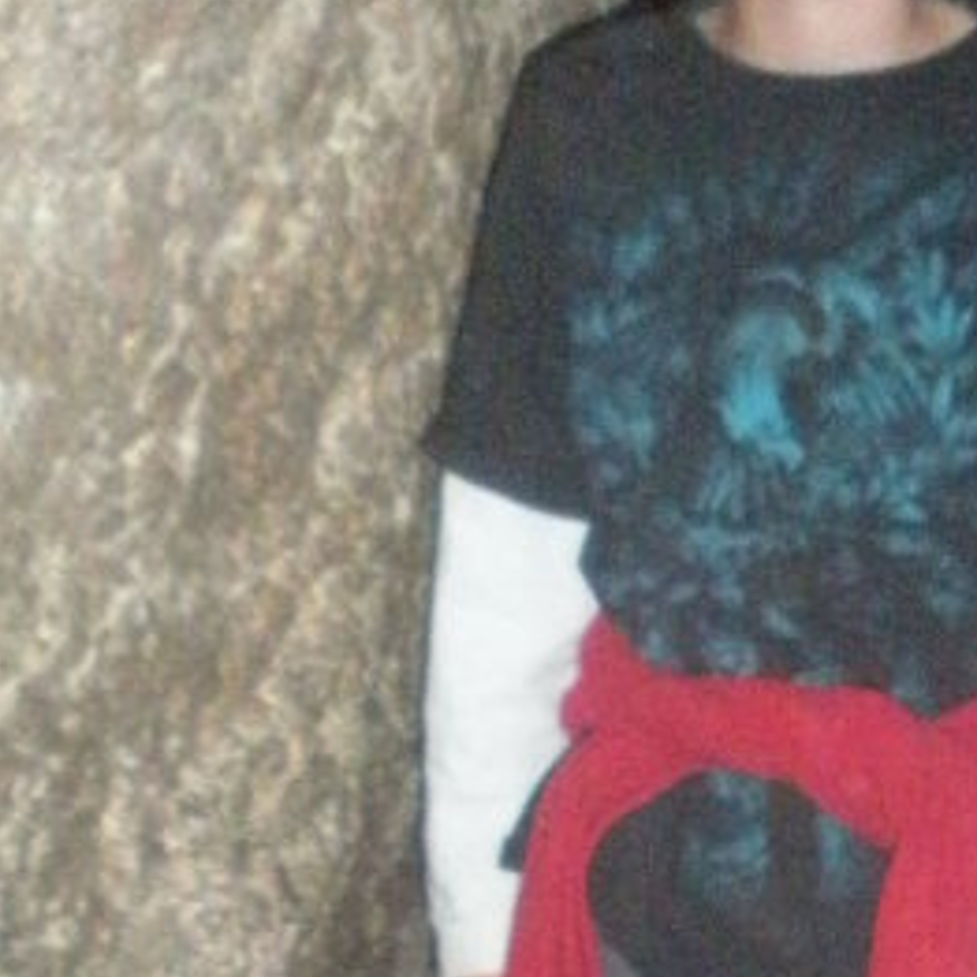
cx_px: 880
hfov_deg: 10.5
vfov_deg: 10.4
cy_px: 1150
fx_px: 5301
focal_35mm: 166
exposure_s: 1/60
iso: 749
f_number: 3.5
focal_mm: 6.3
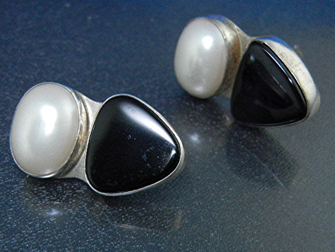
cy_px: 126
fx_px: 658
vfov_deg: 21.6
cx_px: 168
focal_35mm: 68
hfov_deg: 28.6
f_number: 8.2
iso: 800
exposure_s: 1/30
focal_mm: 12.2
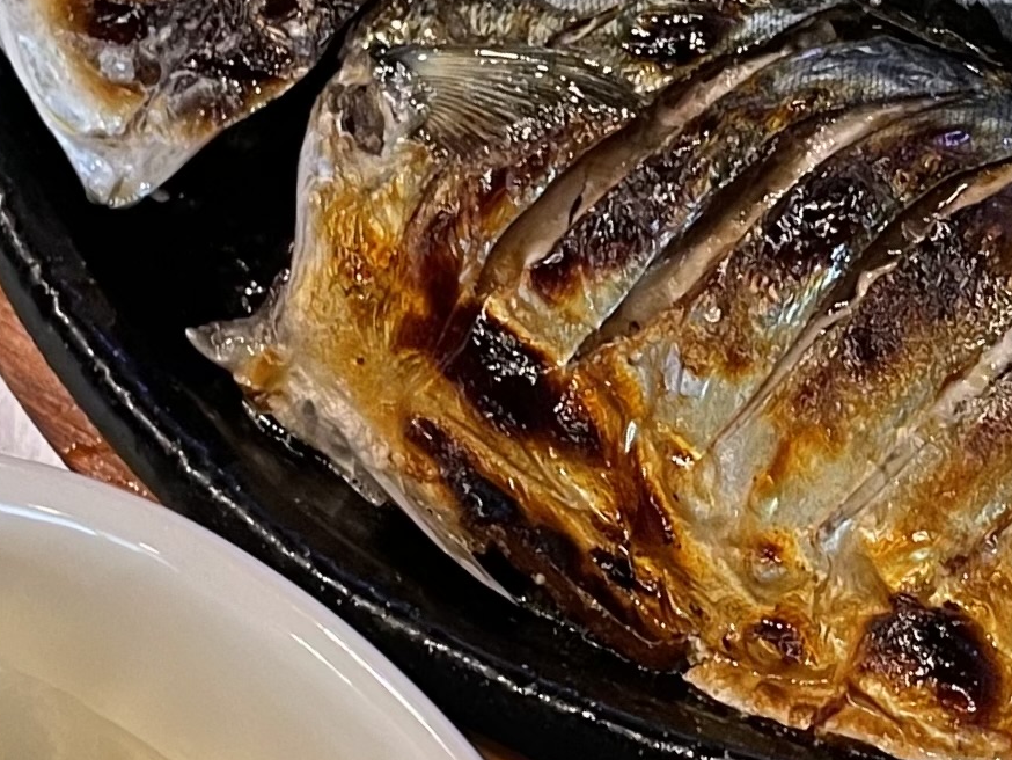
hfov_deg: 28.2
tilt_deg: -57.8
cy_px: 111
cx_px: 1043
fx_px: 1872
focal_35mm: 64
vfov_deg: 22.5
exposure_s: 1/60
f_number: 1.6
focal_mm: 4.2
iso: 125
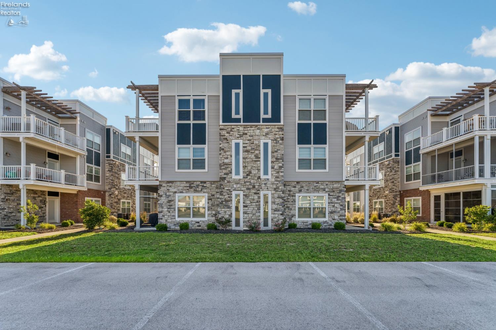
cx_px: 248
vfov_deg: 81.2
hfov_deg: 104.3
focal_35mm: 14
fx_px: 193
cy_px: 165
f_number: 8
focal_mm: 14
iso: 200
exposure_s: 1/250
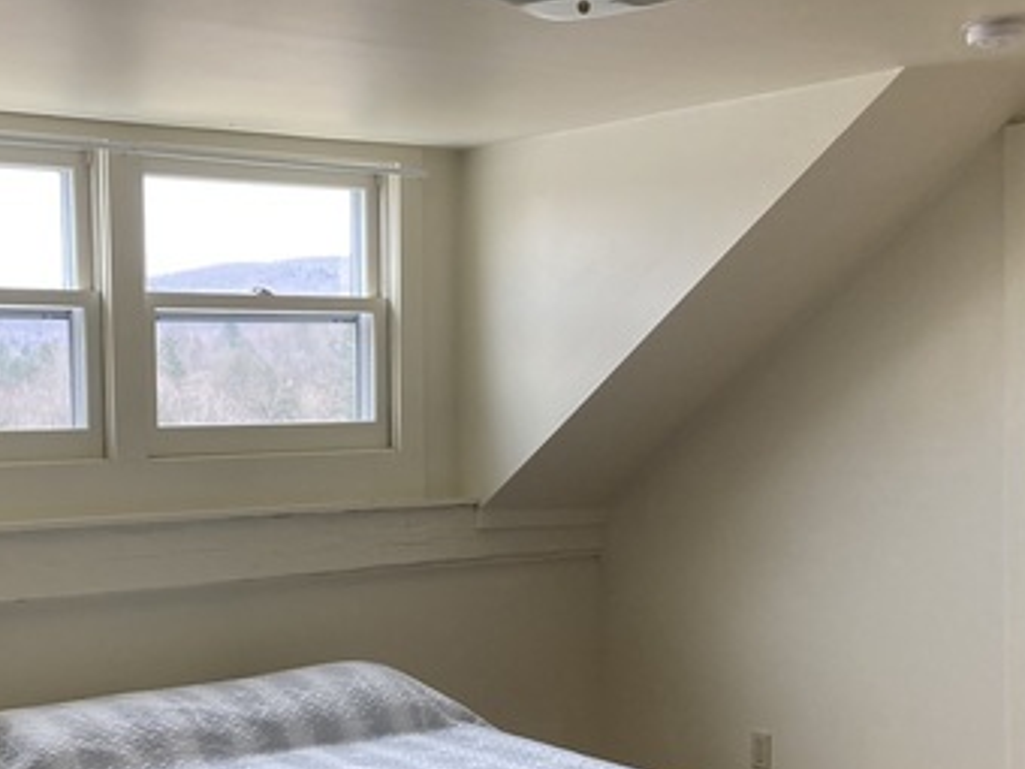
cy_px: 525
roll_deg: +0.6
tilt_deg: -2.2
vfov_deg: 26.4
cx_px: 366
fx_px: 1629
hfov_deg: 34.7
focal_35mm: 55
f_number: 1.8
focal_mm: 3.99
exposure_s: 1/74
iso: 80
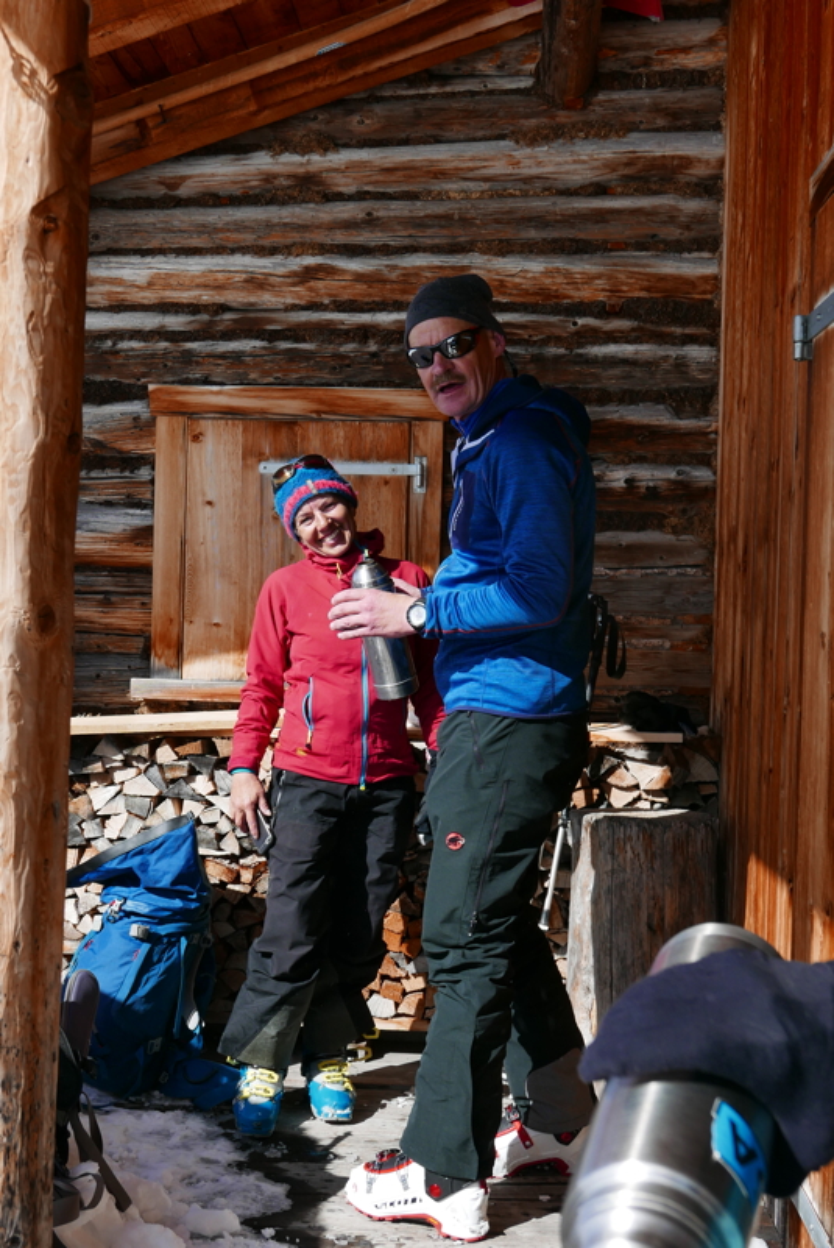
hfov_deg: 31.3
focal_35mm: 43
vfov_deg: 45.4
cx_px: 417
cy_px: 624
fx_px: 1491
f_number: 5.6
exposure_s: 1/640
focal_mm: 19.3
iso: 200
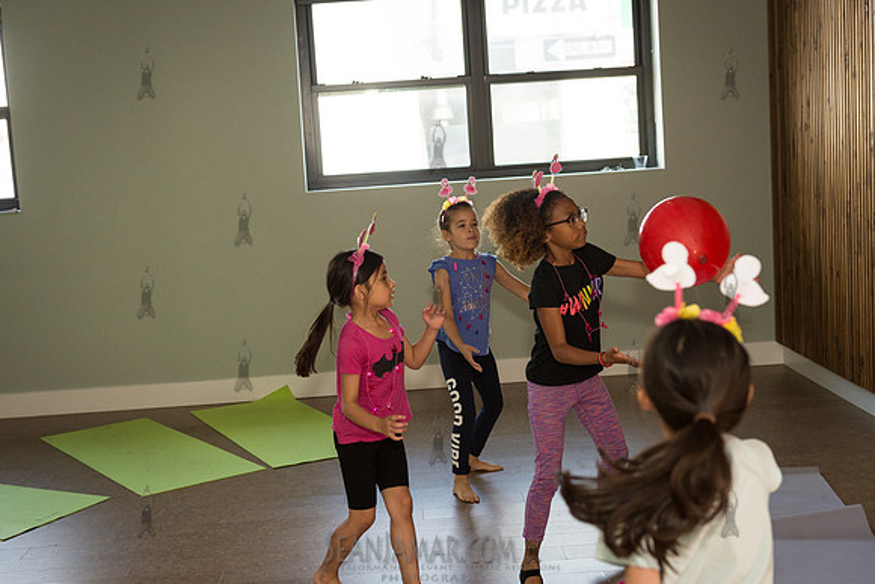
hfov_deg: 39.6
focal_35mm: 50
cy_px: 292
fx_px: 1216
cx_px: 438
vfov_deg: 27.0
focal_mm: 50
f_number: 4
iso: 1600
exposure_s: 1/640
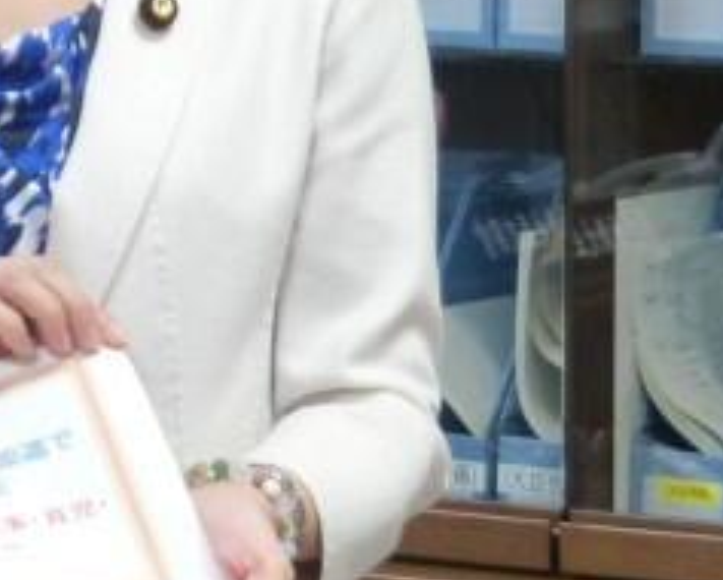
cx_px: -427
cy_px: -87
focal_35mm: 168
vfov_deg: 9.1
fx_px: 3598
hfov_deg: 11.0
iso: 400
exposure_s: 1/20
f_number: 4.4
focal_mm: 9
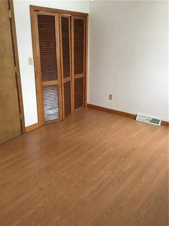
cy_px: 113
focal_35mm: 31
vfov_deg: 58.4
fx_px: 202
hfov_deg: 45.4
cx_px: 84
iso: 200
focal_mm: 3.3
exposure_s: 1/30
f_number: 2.4
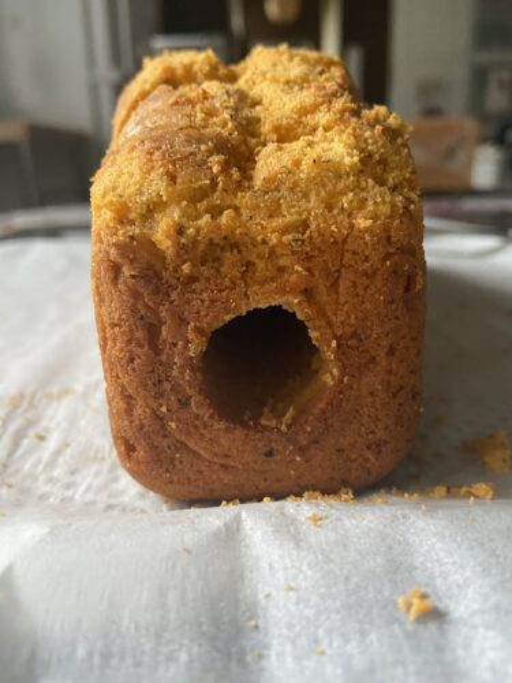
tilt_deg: -17.5
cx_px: 256
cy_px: 342
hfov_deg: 54.9
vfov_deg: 69.4
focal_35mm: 25
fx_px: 493
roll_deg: +1.8
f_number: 1.8
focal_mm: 4.25
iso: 320
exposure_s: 1/60
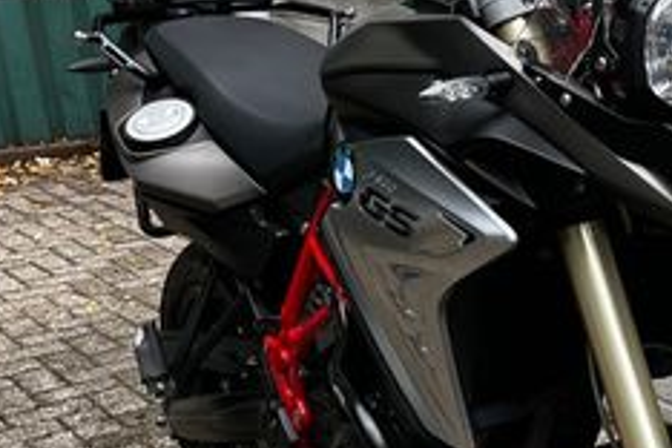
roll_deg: +1.1
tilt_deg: -18.7
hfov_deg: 25.8
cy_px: 347
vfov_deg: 18.3
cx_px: 695
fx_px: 1381
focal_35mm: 74
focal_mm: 5.1
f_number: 1.6
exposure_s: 1/122
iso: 40
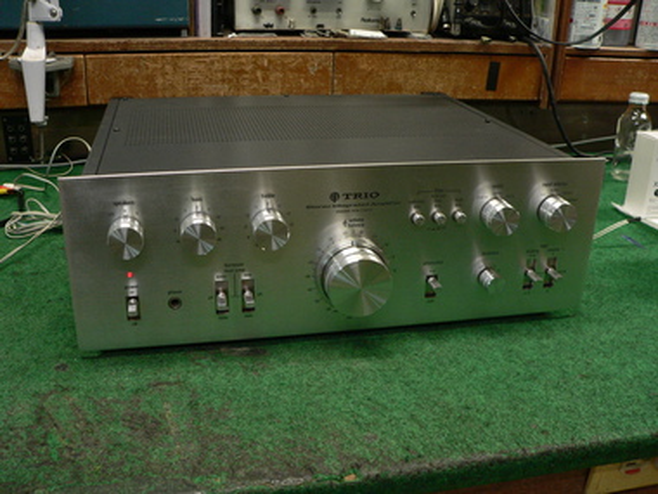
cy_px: 247
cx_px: 329
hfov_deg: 51.4
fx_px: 684
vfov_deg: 39.7
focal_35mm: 36
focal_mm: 6
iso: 200
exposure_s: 1/25
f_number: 2.8
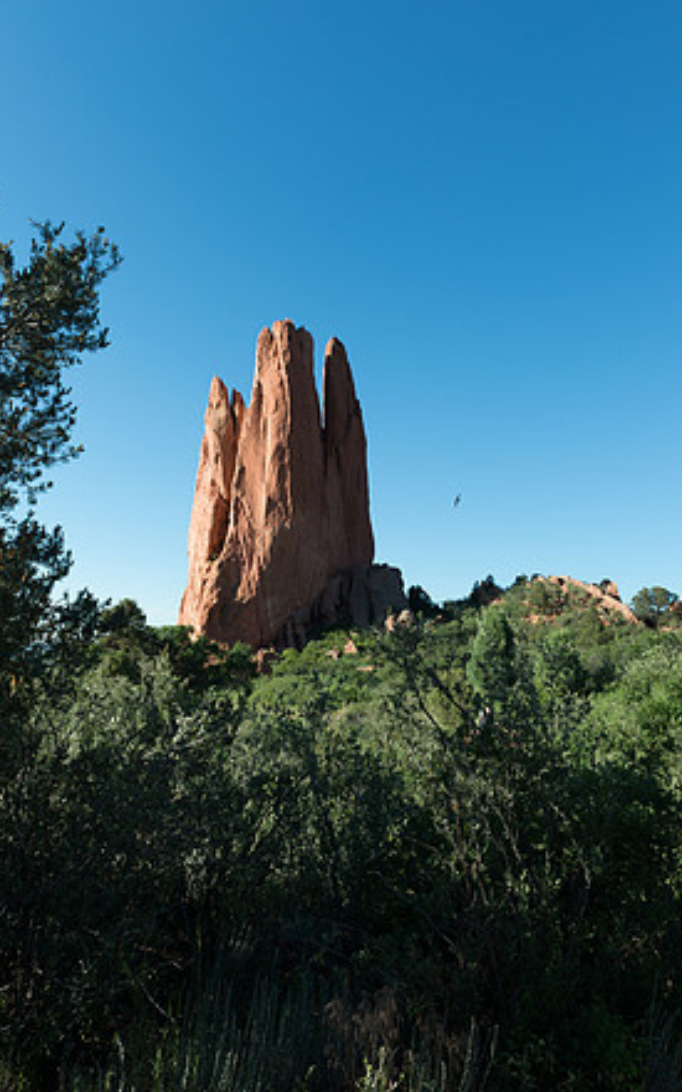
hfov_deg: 49.3
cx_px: 339
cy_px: 539
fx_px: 743
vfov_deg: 72.5
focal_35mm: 25
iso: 360
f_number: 11
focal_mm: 24
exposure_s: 1/320
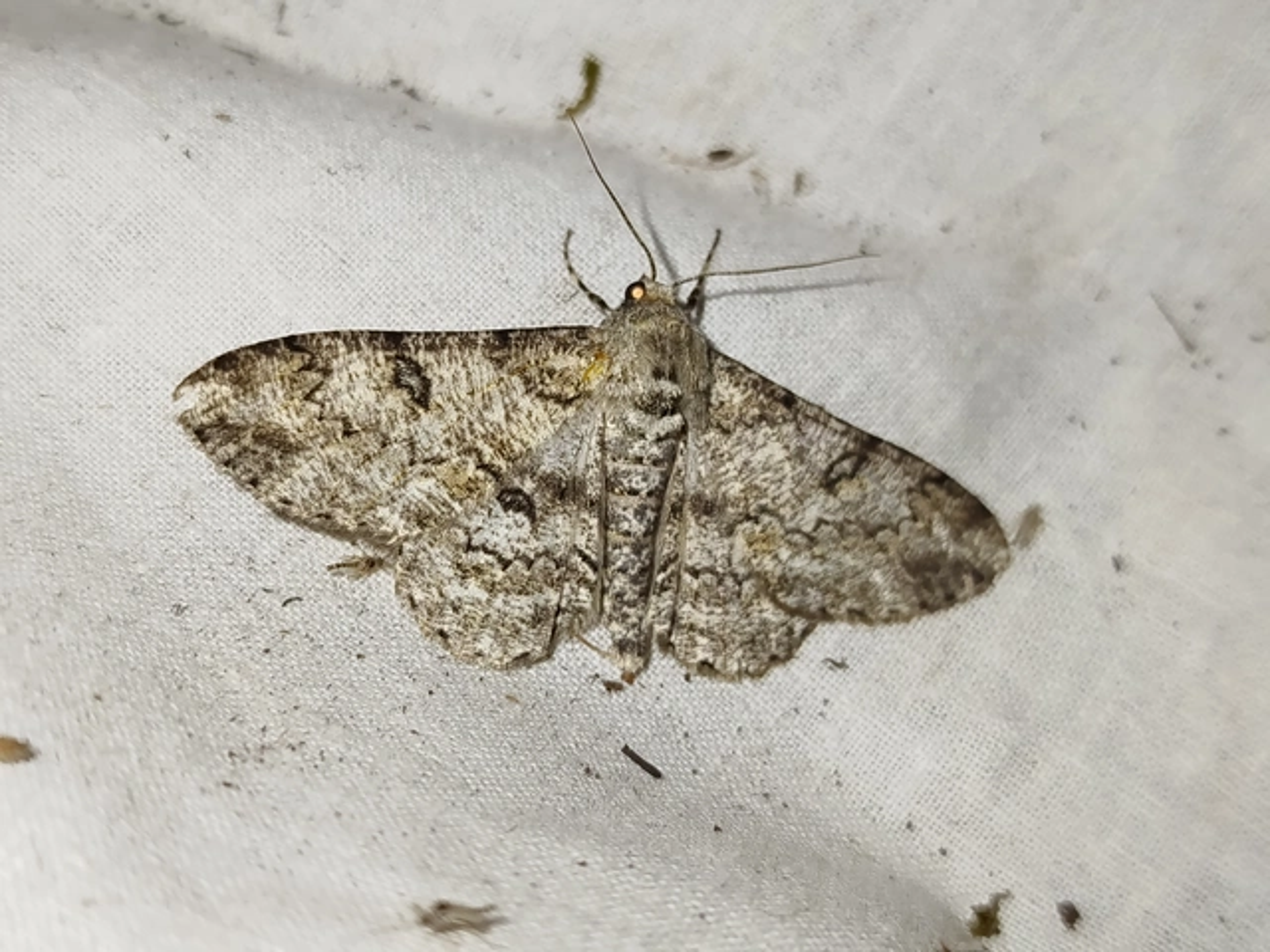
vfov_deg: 29.1
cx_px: 635
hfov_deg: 38.2
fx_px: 1834
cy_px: 476
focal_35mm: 50
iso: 80
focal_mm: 5.31
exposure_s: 1/50
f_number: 1.7
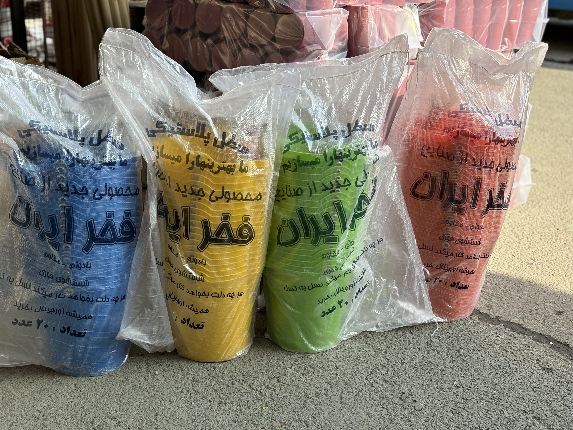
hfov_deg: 36.8
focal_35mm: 52
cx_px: 286
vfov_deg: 28.0
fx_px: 861
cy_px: 215
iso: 32
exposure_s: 1/410
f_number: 1.6
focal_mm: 5.96
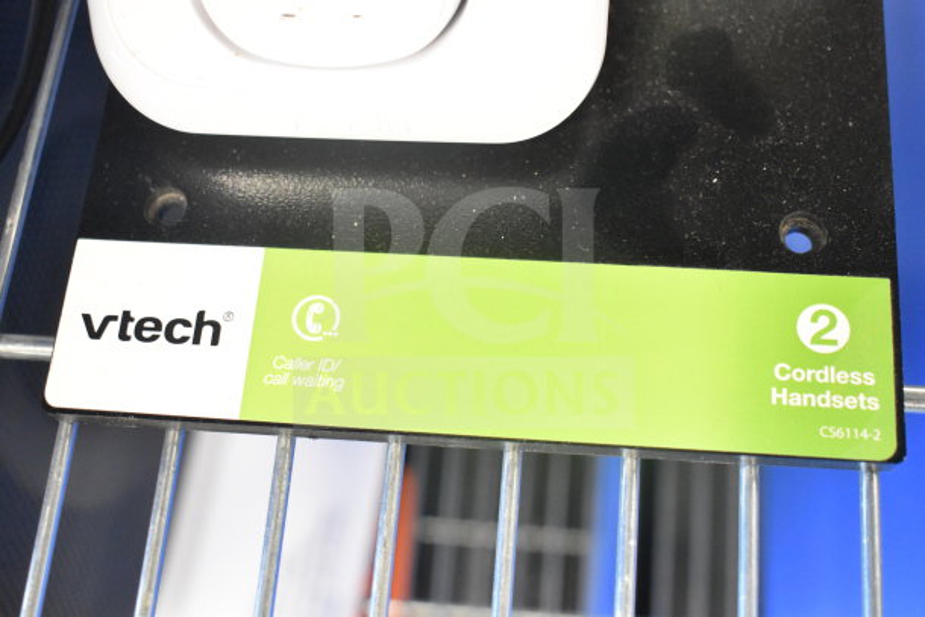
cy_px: 308
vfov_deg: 29.0
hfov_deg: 42.3
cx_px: 462
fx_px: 1195
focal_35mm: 46
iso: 5000
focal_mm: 31
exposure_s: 1/50
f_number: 4.2
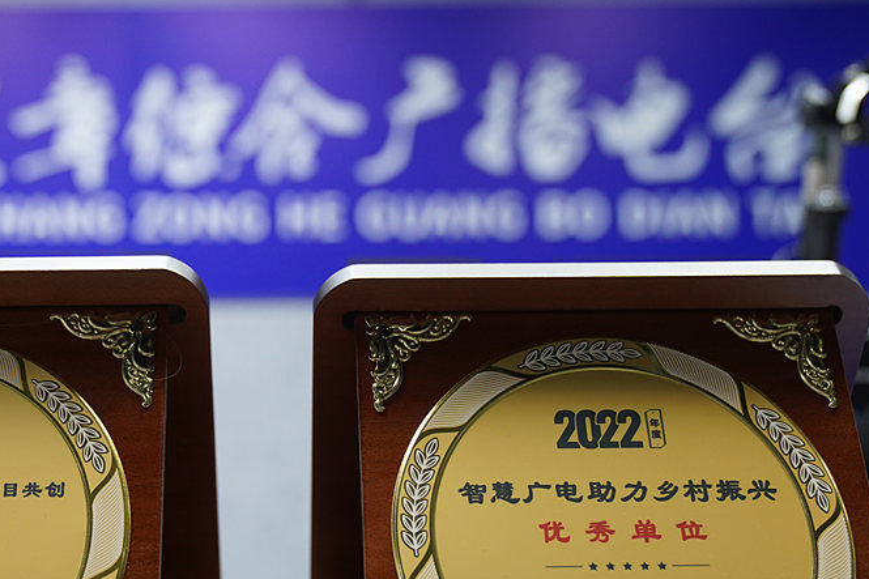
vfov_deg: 20.8
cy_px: 383
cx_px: 271
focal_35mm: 65
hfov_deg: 30.7
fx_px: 1569
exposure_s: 1/250
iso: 800
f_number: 2.8
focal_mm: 36
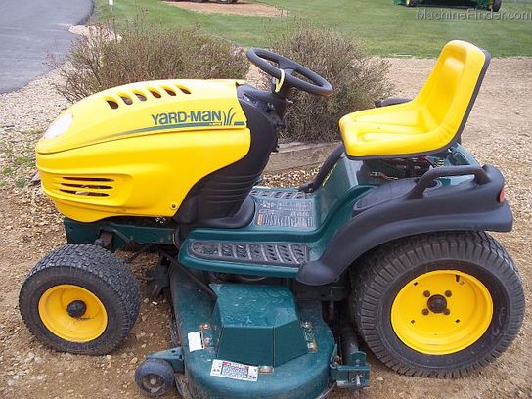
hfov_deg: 51.4
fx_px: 553
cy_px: 200
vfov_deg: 39.7
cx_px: 266
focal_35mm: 36
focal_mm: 6.5
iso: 80
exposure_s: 1/250
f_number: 3.1
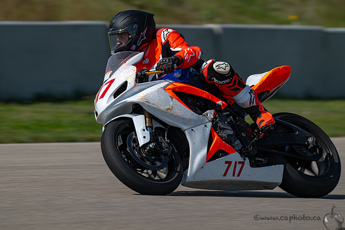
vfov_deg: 2.3
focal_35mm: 600
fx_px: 5751
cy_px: 115
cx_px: 172
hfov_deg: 3.4
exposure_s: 1/250
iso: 72
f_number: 11
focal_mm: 600
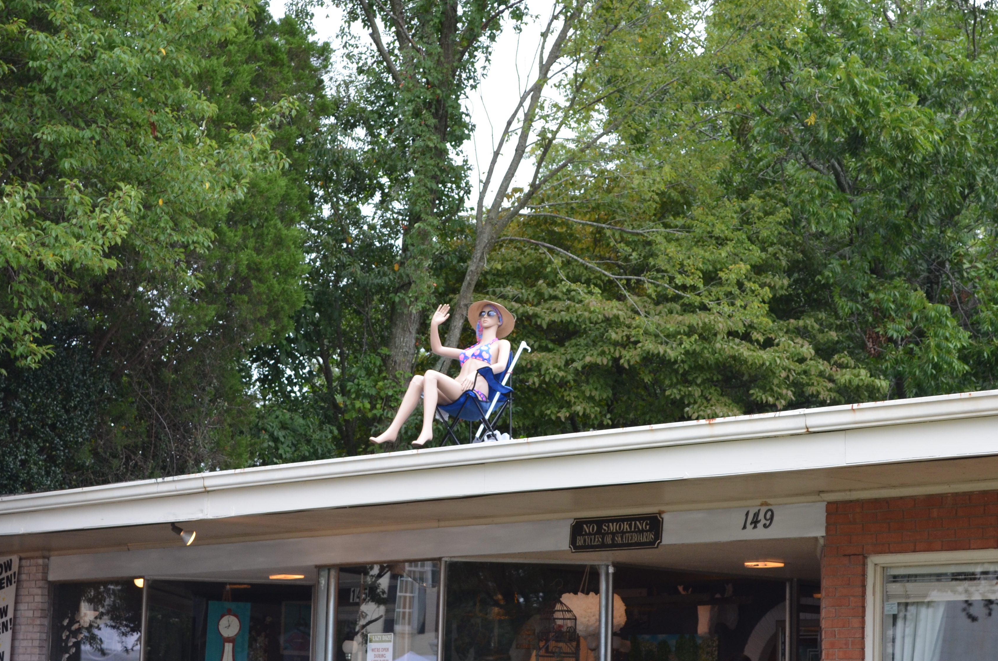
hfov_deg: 23.4
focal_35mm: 87
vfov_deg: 15.6
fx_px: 2407
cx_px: 486
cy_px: 402
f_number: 5.6
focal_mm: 40
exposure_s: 1/125
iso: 400
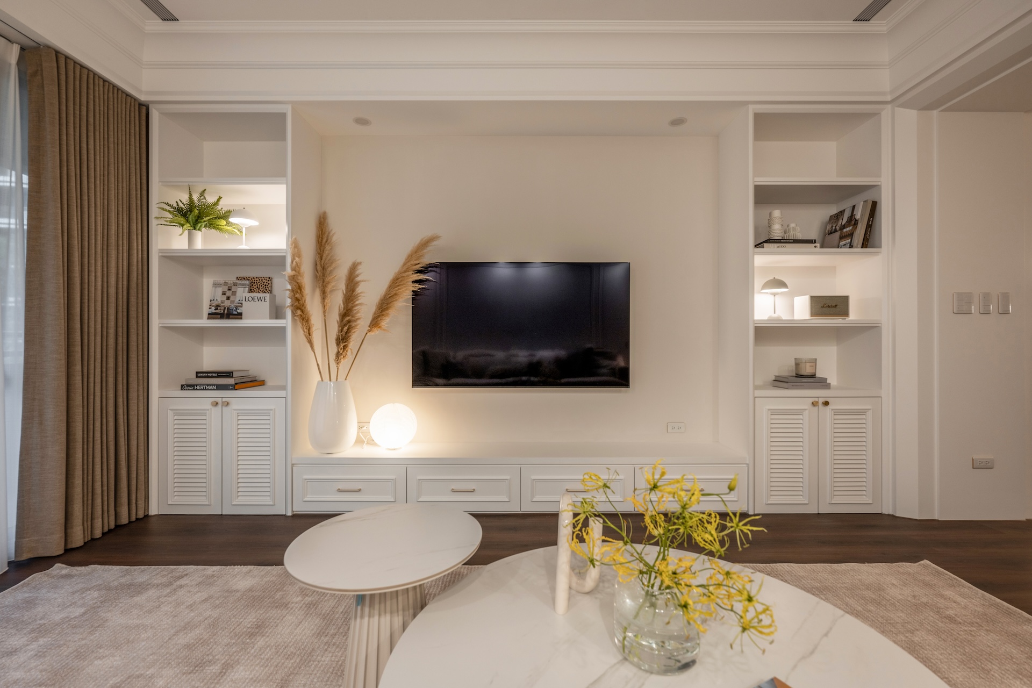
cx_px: 516
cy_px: 344
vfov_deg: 77.3
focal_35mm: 15
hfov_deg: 100.4
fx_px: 430
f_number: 5.6
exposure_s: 1/8
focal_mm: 15
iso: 100
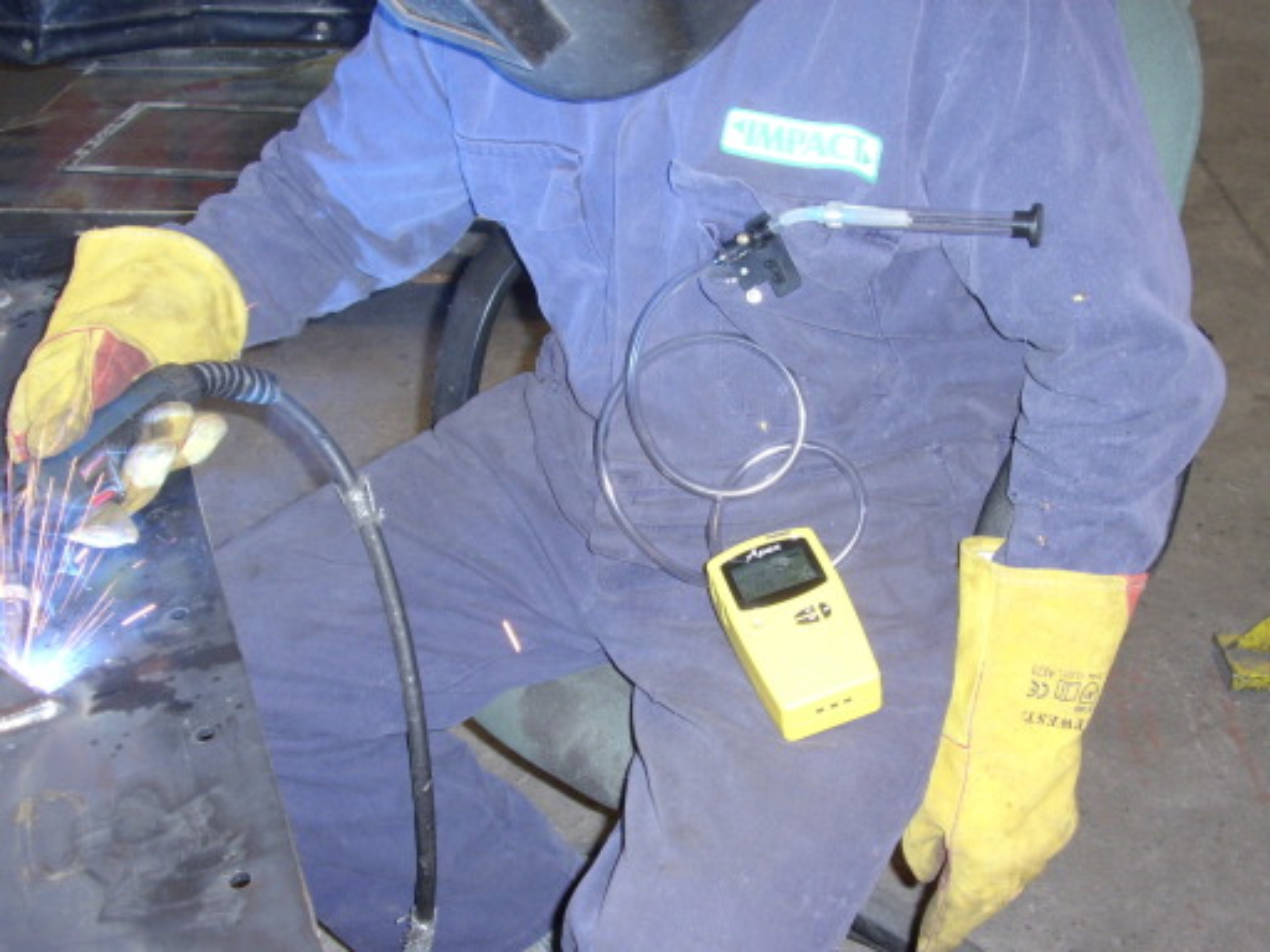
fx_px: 1357
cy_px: 476
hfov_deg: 50.1
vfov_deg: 38.7
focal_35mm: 37
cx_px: 635
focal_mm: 7.2
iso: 200
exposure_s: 1/60
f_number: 3.2
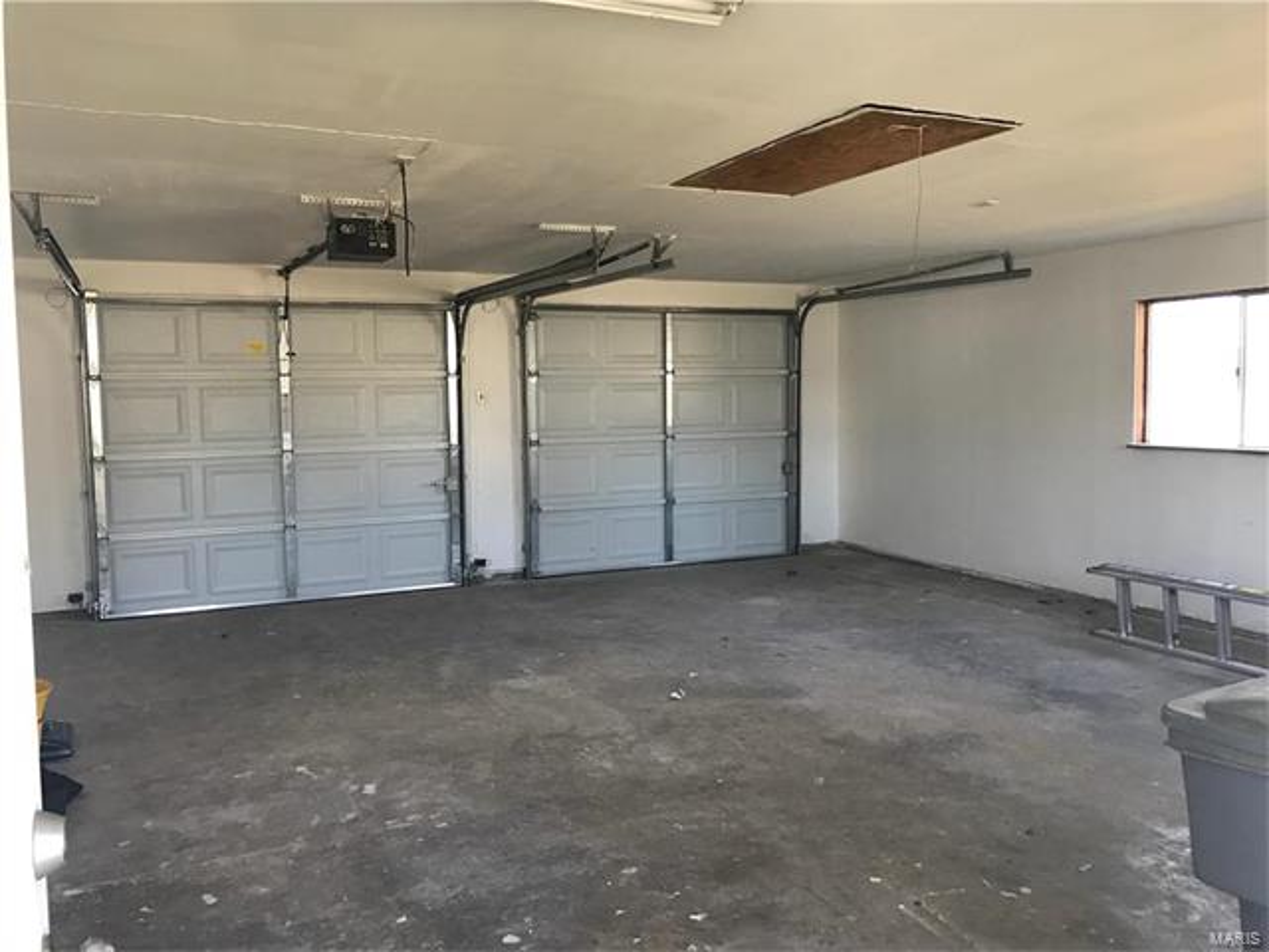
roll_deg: +0.7
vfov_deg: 49.7
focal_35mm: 28
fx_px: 1026
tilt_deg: -3.1
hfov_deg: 63.4
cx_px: 634
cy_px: 476
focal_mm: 3.99
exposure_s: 1/30
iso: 20
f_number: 1.8
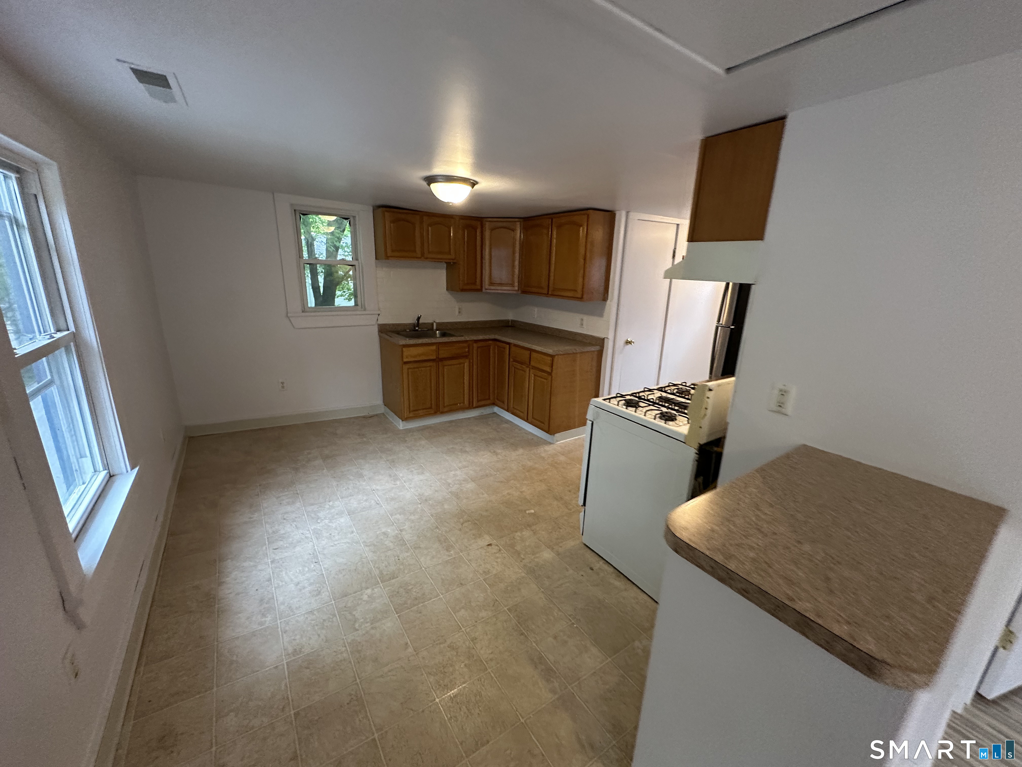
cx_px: 511
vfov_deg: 85.7
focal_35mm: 14
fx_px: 413
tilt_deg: -18.2
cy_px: 384
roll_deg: -3.8
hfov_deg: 102.1
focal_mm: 2.22
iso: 250
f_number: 2.2
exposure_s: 1/60
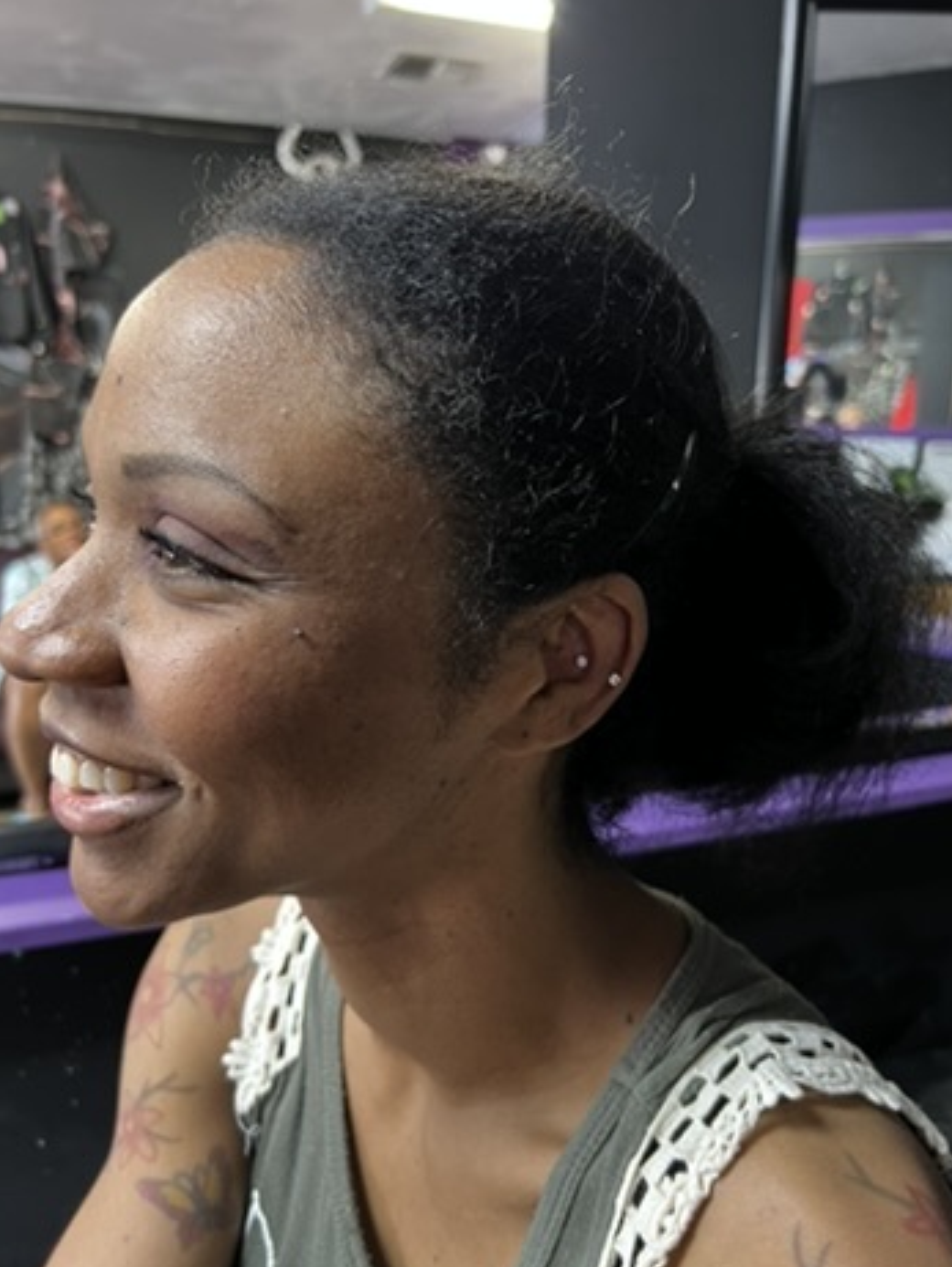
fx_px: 989
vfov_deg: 65.3
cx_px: 488
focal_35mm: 27
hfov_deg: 51.4
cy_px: 628
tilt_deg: -13.0
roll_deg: -0.4
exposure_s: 1/60
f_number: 1.5
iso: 200
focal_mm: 5.7
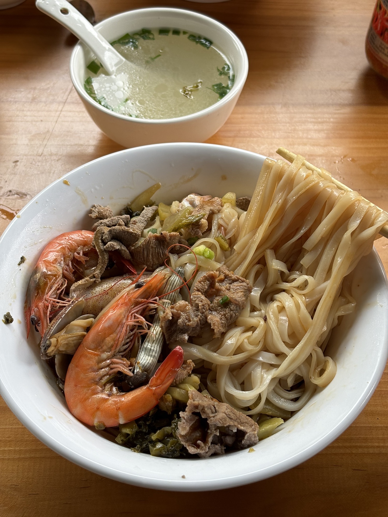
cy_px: 258
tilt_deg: -52.6
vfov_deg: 36.8
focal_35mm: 52
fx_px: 777
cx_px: 194
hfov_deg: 28.0
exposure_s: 1/228
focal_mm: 5.96
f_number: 1.6
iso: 32
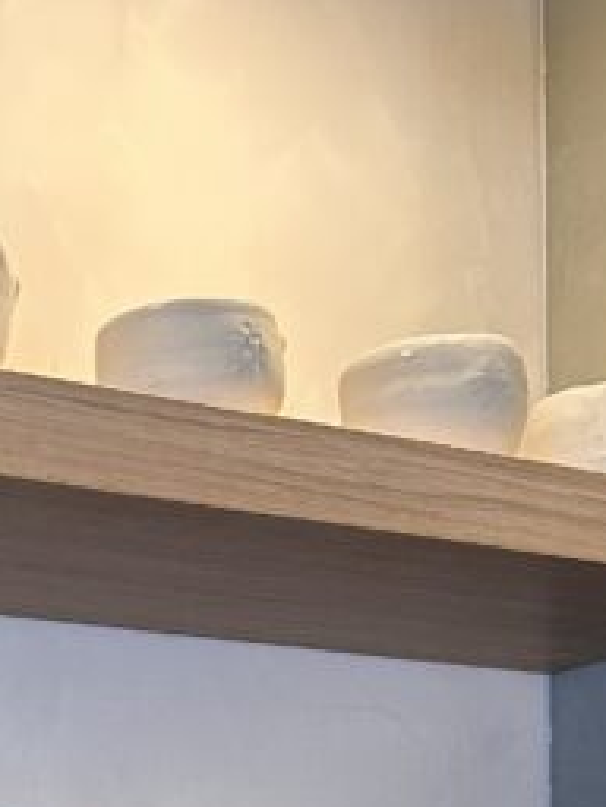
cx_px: -205
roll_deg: +0.0
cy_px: 1154
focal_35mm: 96
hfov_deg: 14.7
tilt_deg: +1.5
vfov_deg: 18.5
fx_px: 2241
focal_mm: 6.86
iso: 200
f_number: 1.78
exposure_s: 1/60
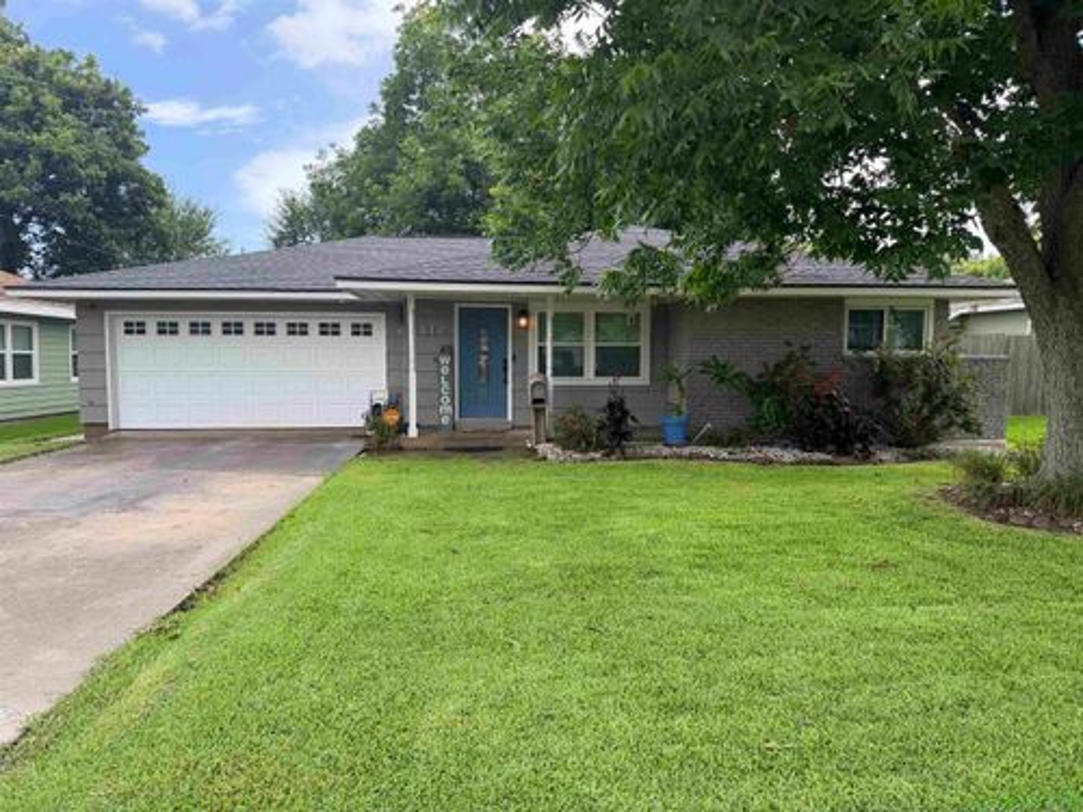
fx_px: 751
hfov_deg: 71.6
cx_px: 542
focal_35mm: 24
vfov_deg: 56.8
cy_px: 406
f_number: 1.78
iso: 100
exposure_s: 1/1018
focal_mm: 6.76
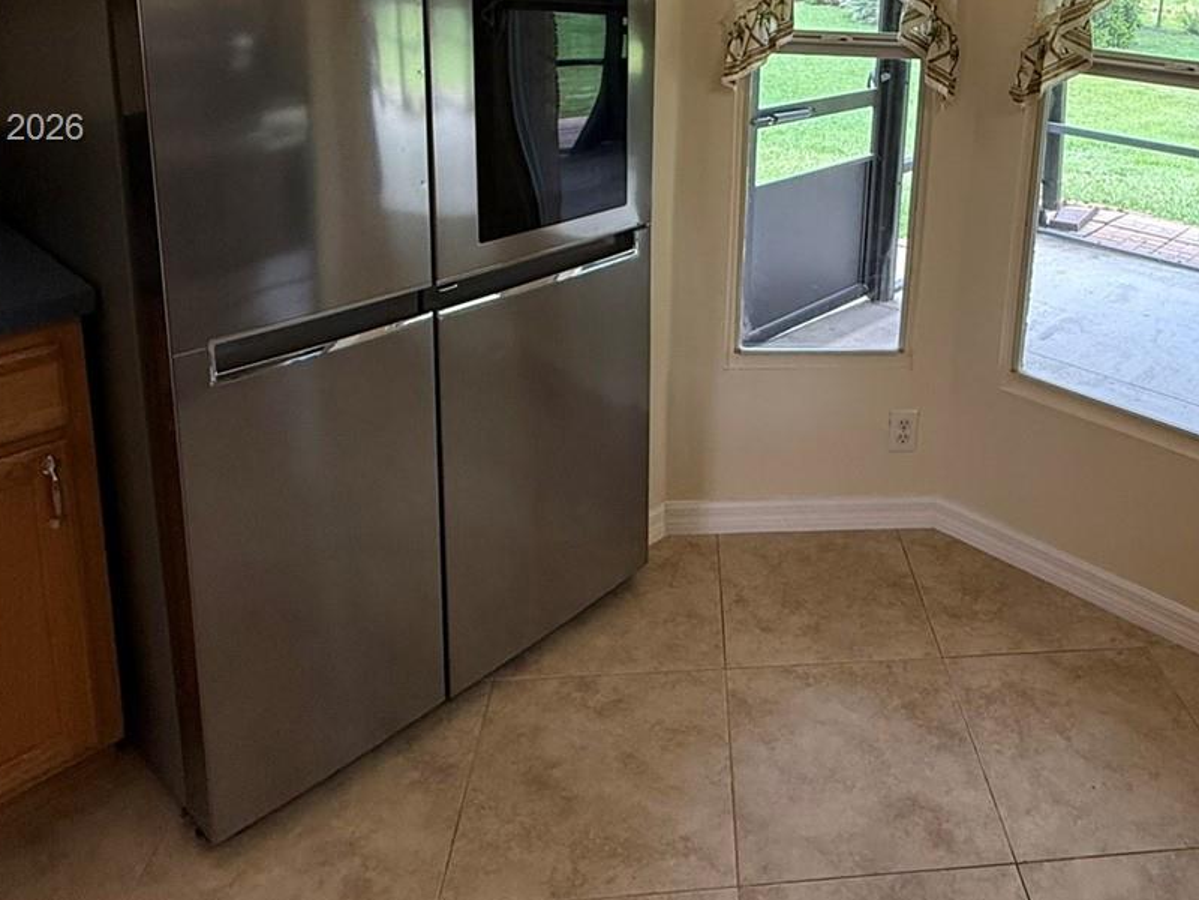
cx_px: 817
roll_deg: -3.8
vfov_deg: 46.1
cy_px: 130
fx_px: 970
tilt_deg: -11.2
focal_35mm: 28
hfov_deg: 61.6
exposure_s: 1/120
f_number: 2.2
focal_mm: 2.22
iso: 200
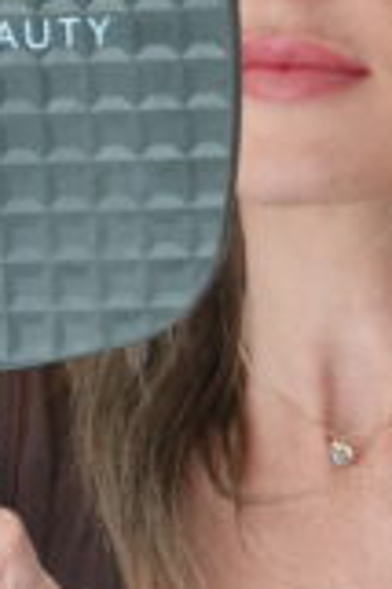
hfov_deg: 2.9
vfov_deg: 4.3
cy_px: 465
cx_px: 291
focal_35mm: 478
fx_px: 7824
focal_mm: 50
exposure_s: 1/160
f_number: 5.6
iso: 640
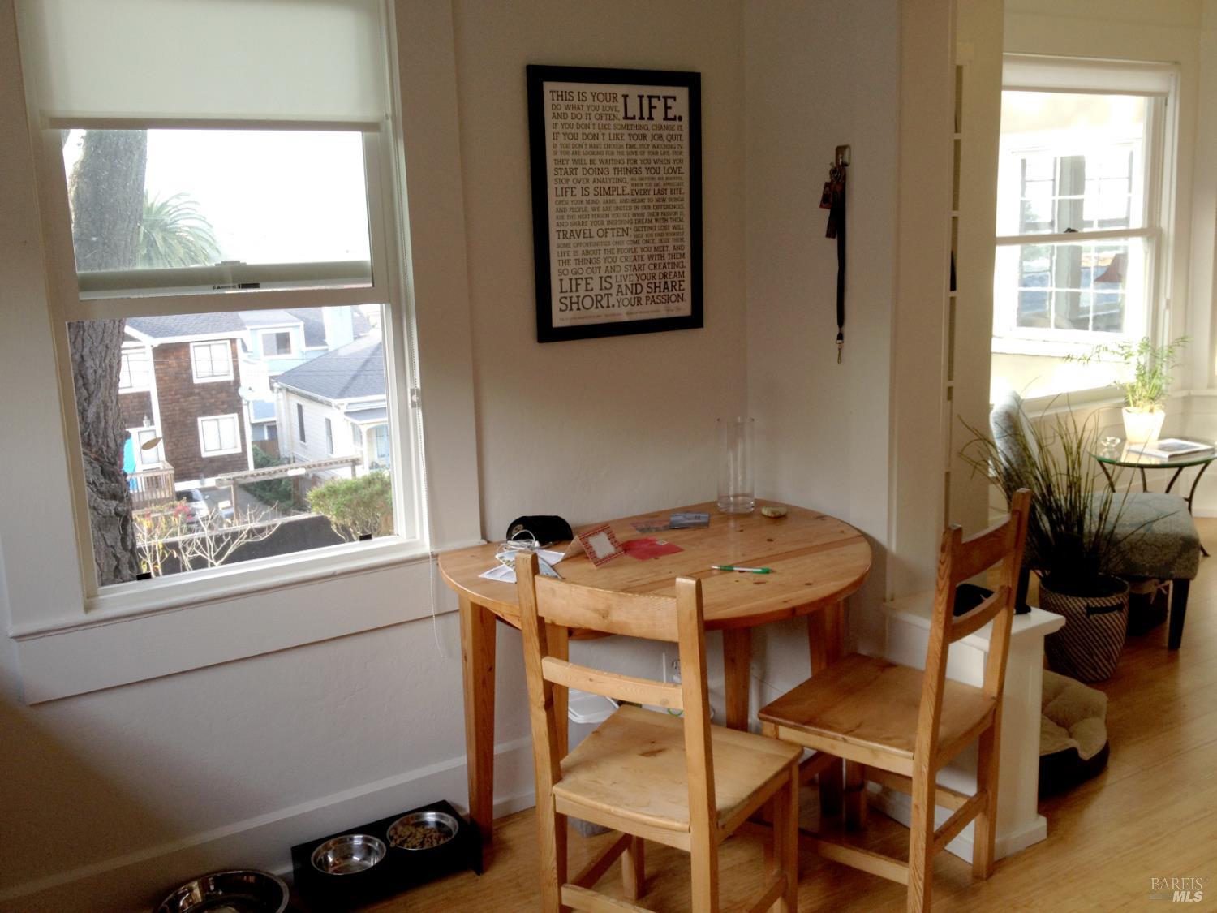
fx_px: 1231
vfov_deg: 40.7
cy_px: 456
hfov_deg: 52.6
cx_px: 608
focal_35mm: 35
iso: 50
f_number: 2.4
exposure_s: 1/40
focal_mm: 4.28
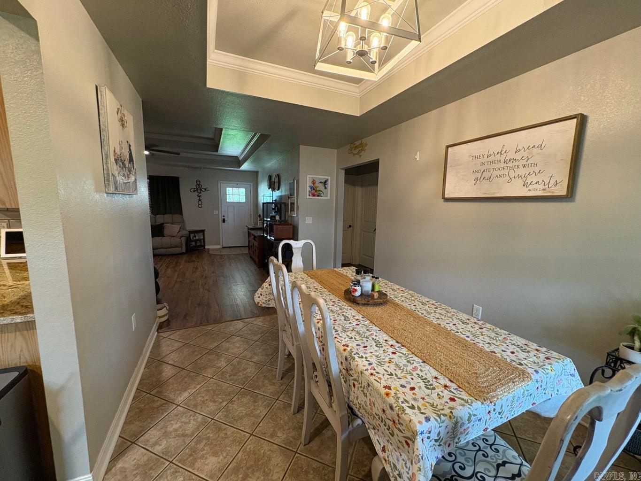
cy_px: 240
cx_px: 320
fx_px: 259
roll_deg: -0.7
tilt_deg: -6.5
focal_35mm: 14
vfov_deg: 85.7
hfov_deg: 102.1
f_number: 2.2
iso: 320
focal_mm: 2.22
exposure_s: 1/60
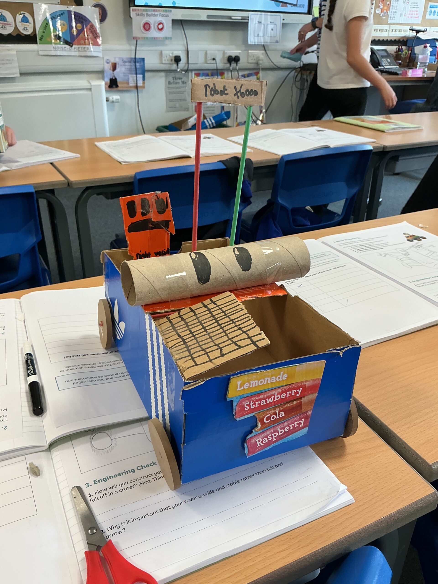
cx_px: 219
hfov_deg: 48.2
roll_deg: -1.4
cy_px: 292
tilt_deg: -29.0
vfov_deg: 61.7
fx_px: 489
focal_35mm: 29
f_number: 1.8
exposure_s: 1/60
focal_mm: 3
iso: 64
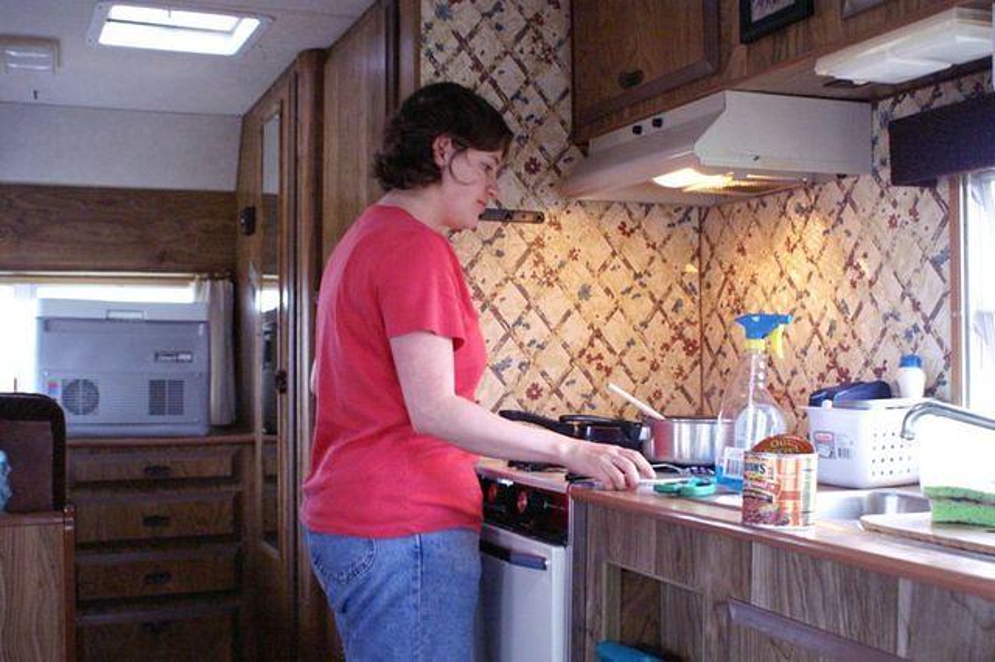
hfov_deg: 49.6
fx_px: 1077
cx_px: 498
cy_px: 331
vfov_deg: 34.2
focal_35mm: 39
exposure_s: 1/6
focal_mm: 26
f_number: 4.5
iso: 3200
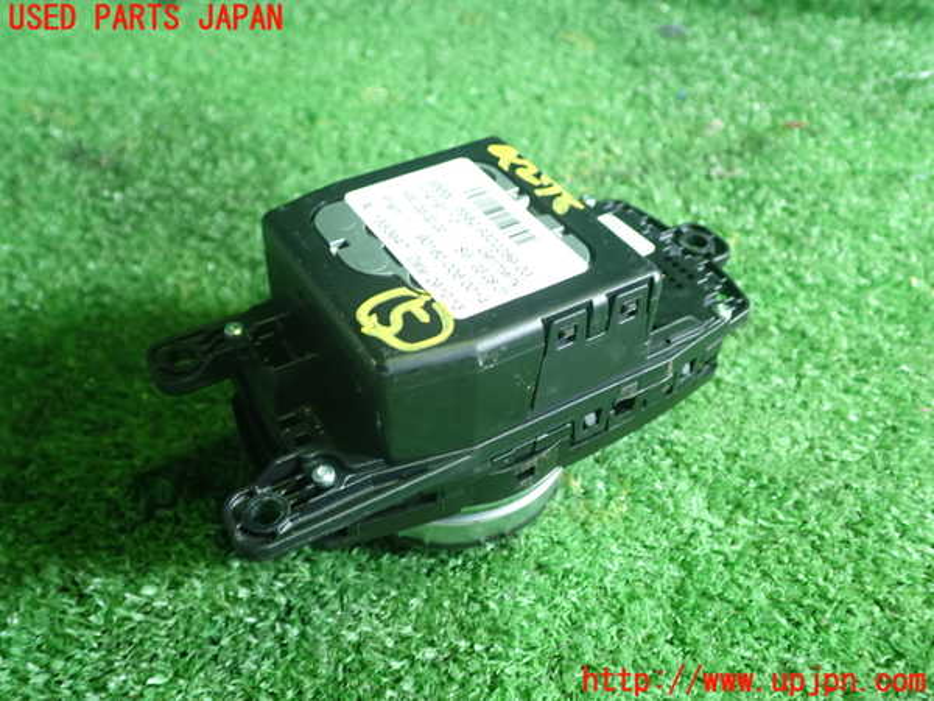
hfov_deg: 56.8
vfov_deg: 44.2
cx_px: 467
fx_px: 863
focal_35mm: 32
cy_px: 350
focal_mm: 5.79
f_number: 2.4
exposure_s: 1/30
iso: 320
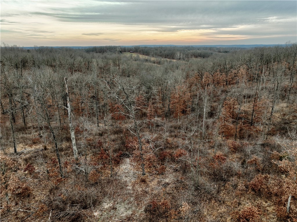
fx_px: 206
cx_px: 148
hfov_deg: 71.6
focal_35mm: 24
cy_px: 111
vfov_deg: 56.8
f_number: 2.8
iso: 420
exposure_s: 1/500
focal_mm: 12.29
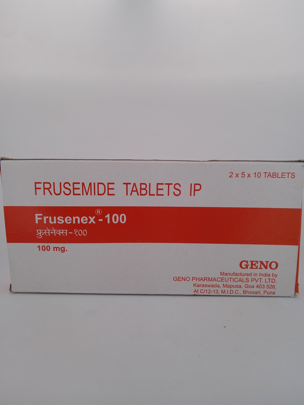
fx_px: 328
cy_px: 202
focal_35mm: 28
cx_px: 152
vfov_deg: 63.4
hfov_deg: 49.7
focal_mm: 3.43
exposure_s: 1/241
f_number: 2.2
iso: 112
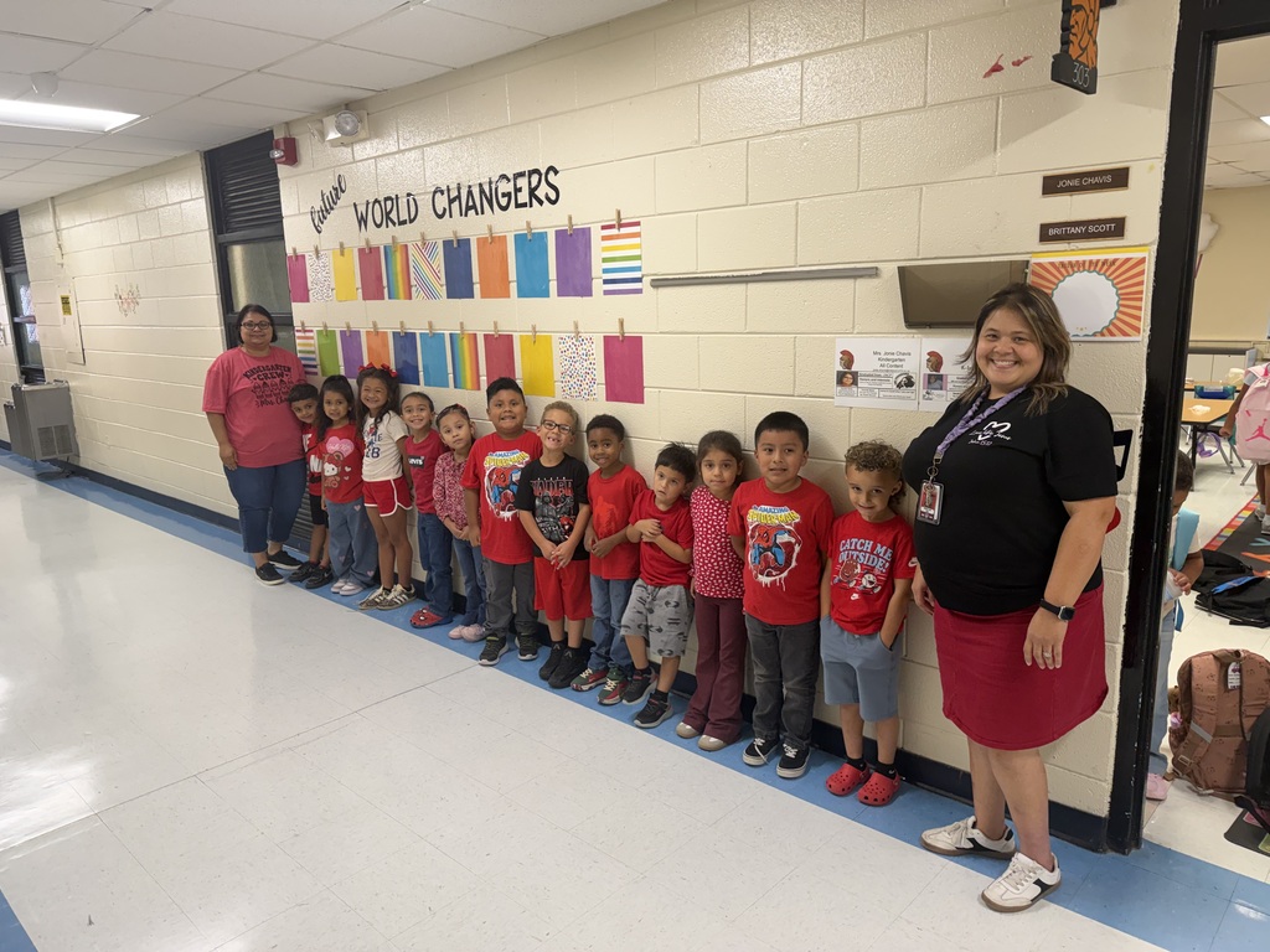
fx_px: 881
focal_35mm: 24
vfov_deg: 56.8
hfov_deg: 71.6
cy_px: 476
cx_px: 635
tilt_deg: -12.2
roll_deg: +2.1
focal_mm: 6.76
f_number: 1.78
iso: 200
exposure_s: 1/120
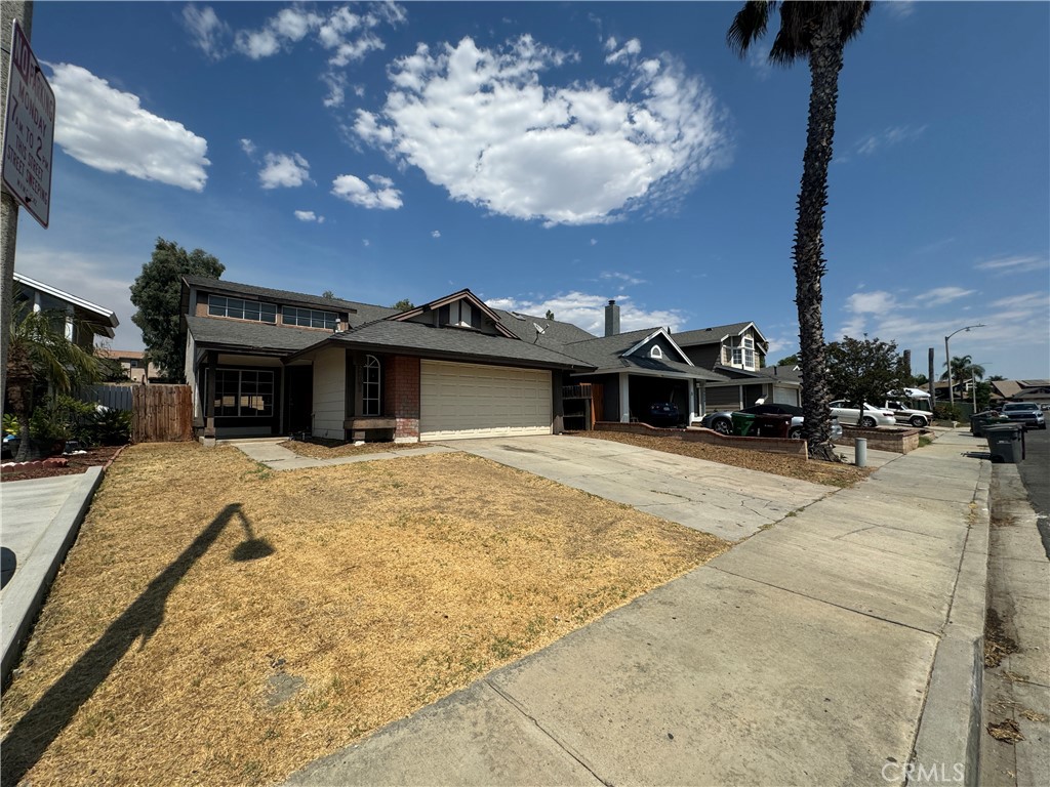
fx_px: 425
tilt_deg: +3.7
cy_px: 394
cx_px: 525
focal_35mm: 14
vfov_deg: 85.7
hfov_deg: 102.1
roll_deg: +0.7
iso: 50
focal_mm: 2.22
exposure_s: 1/3546
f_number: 2.2
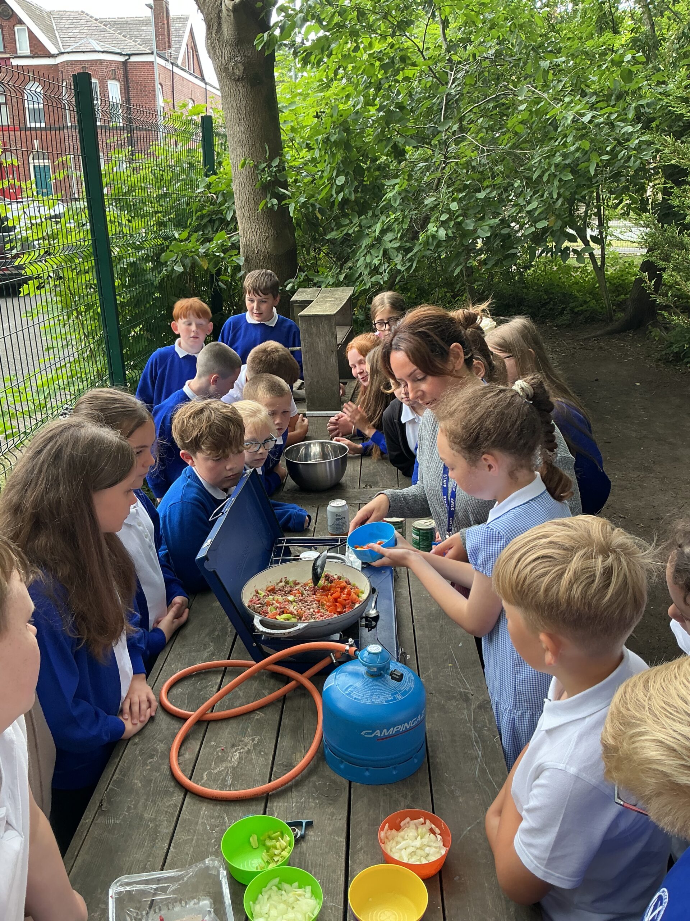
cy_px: 460
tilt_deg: -20.2
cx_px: 345
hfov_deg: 48.2
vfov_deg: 61.7
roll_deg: +0.2
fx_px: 771
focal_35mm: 29
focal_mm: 3
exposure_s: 1/120
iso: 64
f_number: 1.8
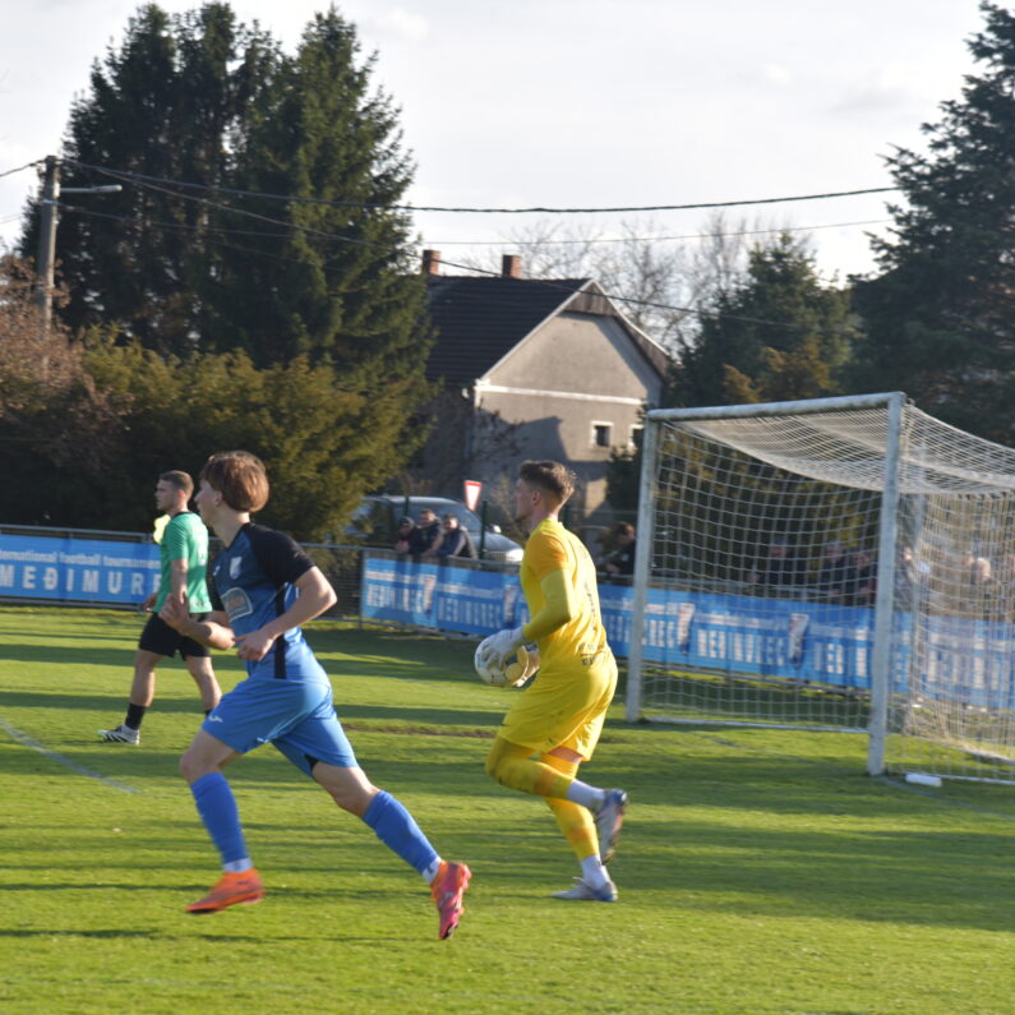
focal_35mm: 154
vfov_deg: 11.3
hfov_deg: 11.3
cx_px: 388
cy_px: 510
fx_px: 5109
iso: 100
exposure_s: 1/200
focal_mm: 120
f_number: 6.3
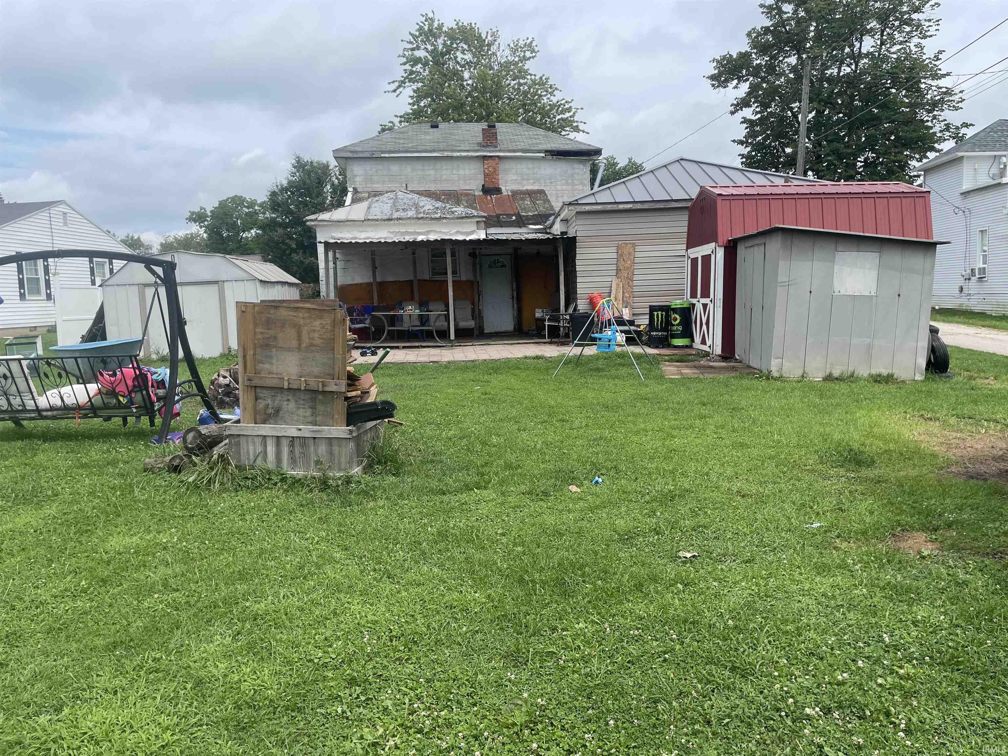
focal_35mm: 26
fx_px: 757
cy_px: 378
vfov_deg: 53.1
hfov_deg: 67.3
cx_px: 504
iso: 32
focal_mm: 4.2
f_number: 1.6
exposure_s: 1/3300
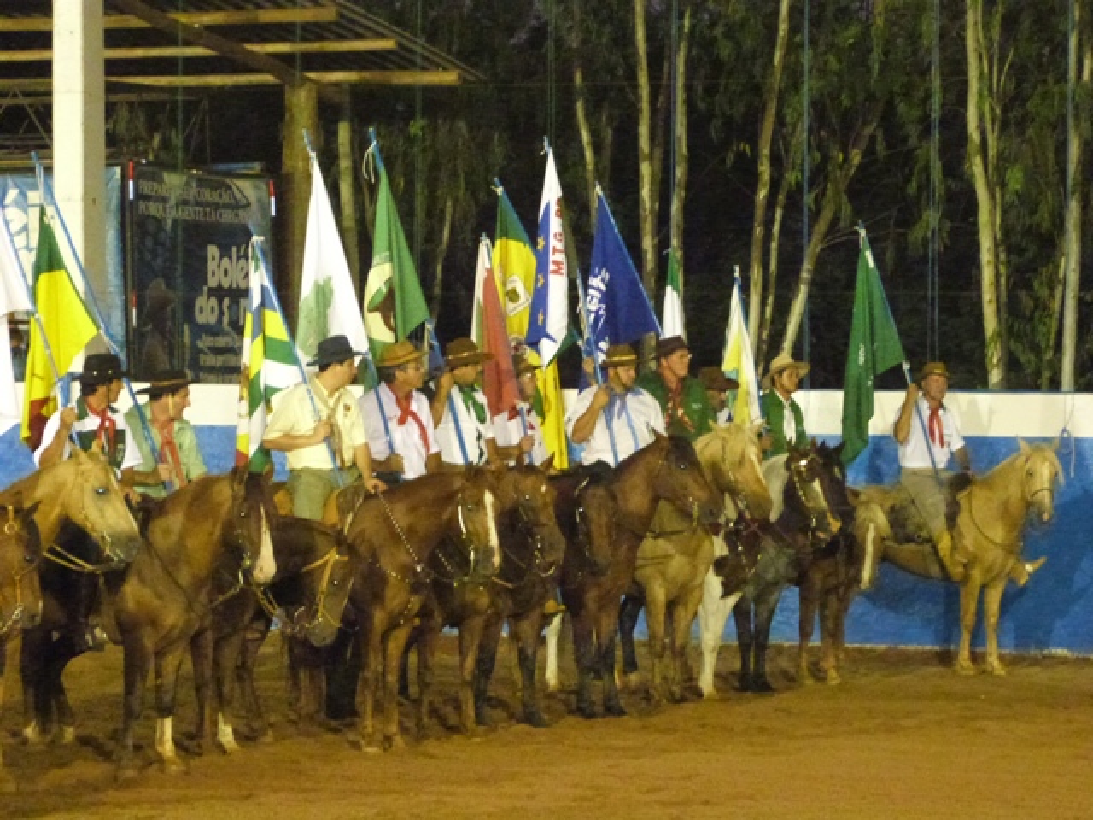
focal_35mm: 164
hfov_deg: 12.0
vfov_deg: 9.1
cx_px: 546
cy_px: 410
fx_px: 5178
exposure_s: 1/60
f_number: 3.7
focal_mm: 29.5
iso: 1600
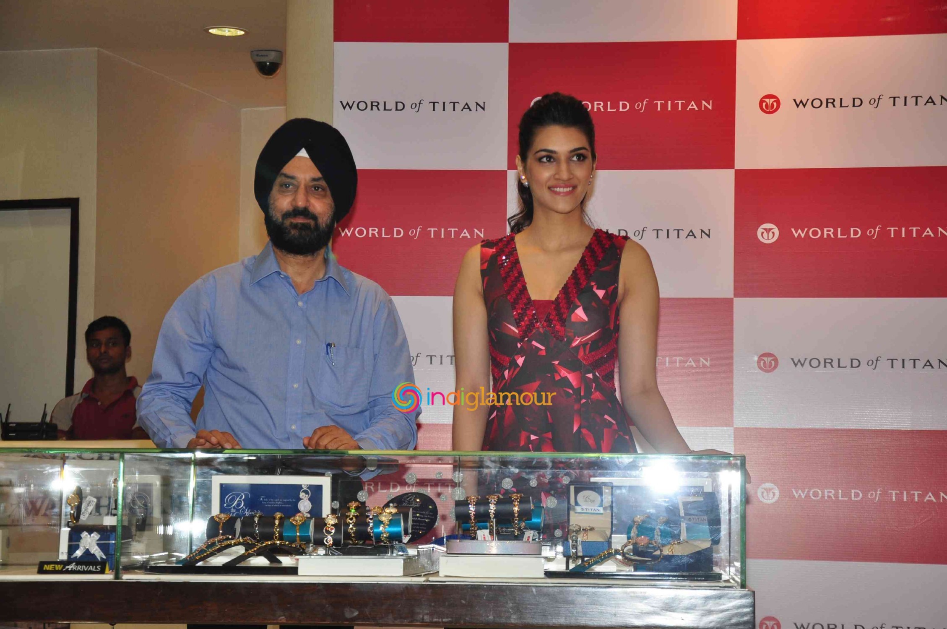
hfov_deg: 23.4
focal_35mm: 87
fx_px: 2286
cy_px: 314
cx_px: 474
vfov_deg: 15.7
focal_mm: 58
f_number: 5.6
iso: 400
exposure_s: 1/125
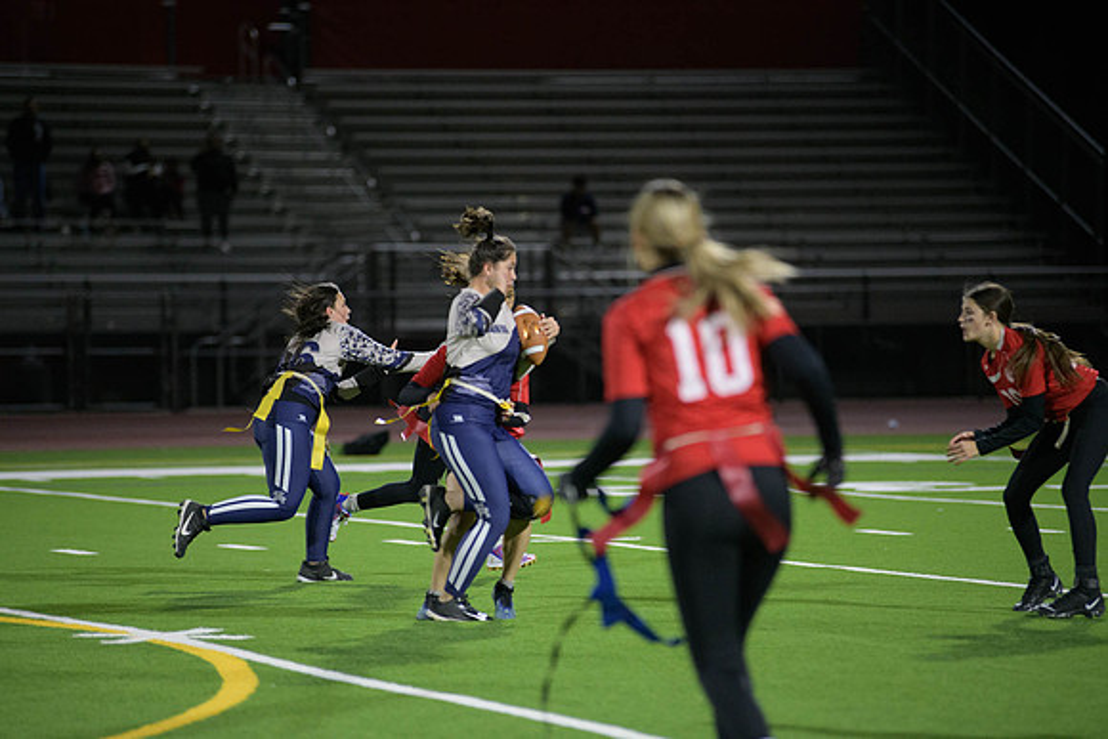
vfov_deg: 6.9
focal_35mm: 200
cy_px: 370
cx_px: 554
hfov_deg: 10.3
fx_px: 6157
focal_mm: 200
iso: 3600
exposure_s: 1/640
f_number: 2.8
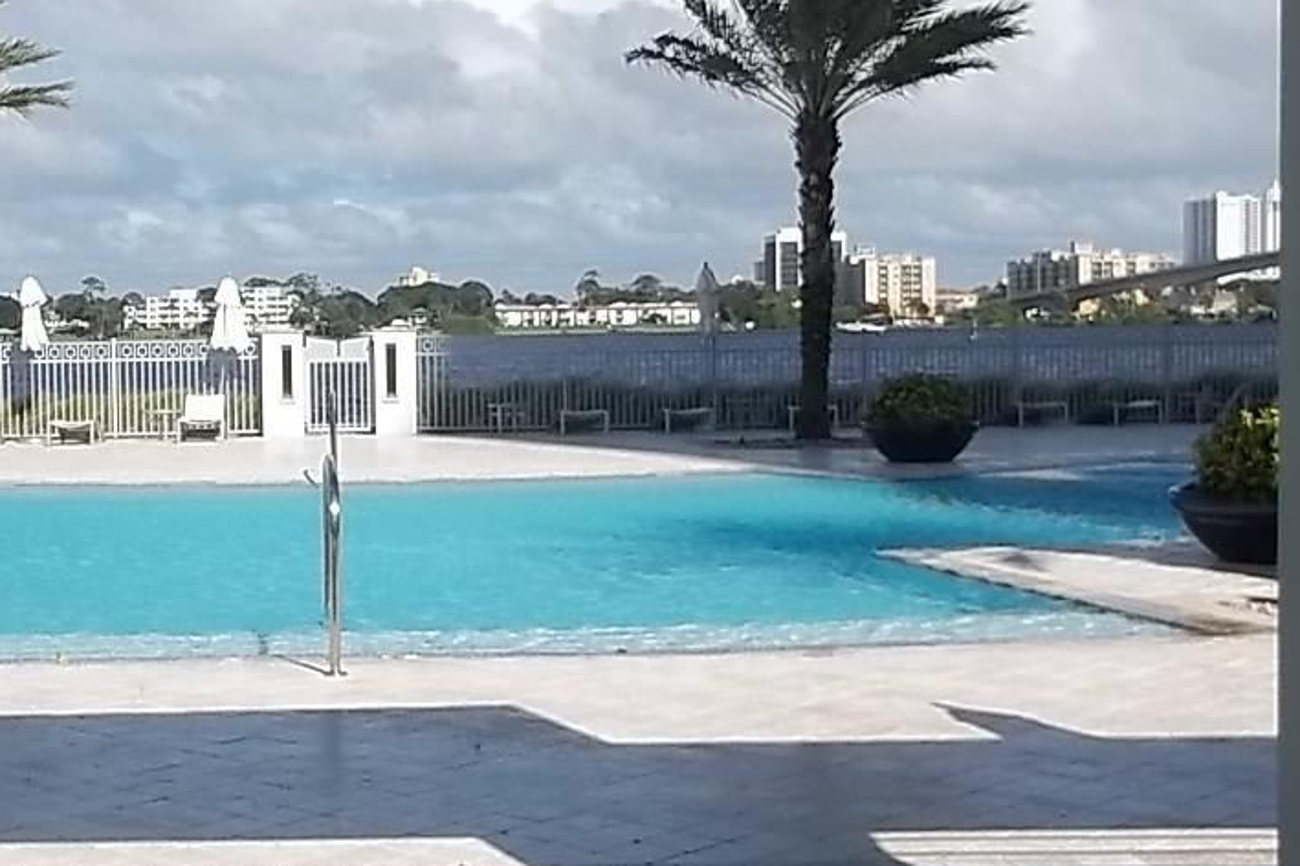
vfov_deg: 21.9
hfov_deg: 31.8
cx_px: 319
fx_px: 2238
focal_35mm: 62
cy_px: 453
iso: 80
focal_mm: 5.9
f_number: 8
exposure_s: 1/250
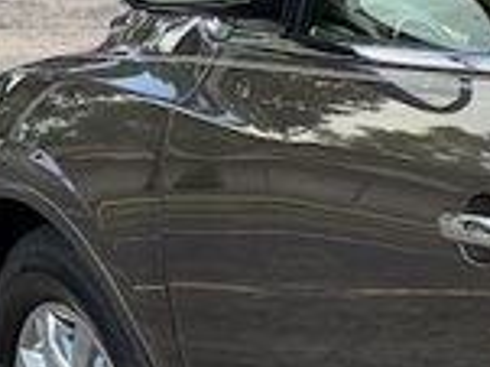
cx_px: 1519
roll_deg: -1.0
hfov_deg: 9.3
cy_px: 403
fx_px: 2305
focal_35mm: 163
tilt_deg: -16.5
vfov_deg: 9.0
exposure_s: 1/567
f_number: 1.78
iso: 100
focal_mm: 6.76
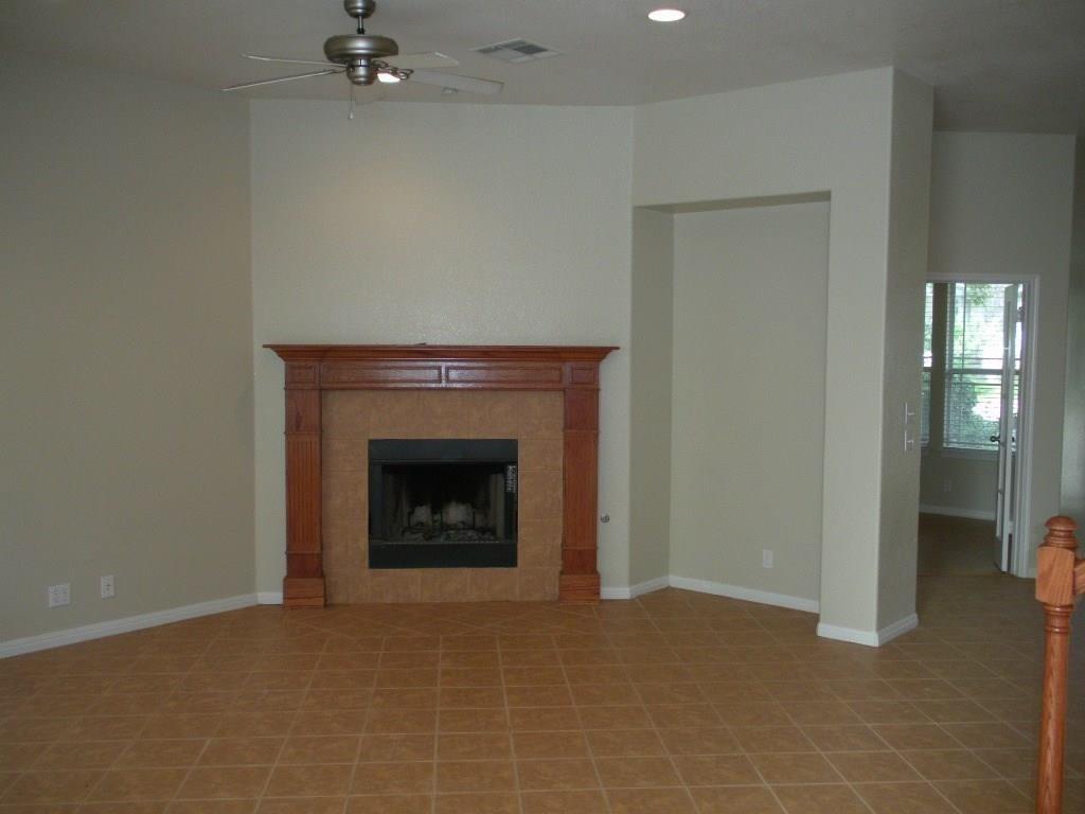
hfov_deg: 52.6
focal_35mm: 35
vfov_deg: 40.7
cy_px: 407
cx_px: 542
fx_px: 1097
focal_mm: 6.3
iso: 200
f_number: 3.5
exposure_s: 1/56.7
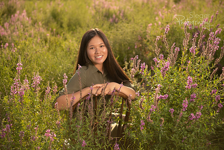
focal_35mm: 60
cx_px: 112
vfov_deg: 22.6
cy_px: 75
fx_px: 373
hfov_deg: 33.4
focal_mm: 60
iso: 100
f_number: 3.2
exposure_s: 1/800
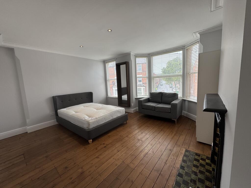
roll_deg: +3.4
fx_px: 102
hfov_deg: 102.1
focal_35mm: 14
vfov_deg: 85.7
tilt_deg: -6.9
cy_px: 94
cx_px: 126
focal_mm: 2.22
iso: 40
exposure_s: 1/144
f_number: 2.2
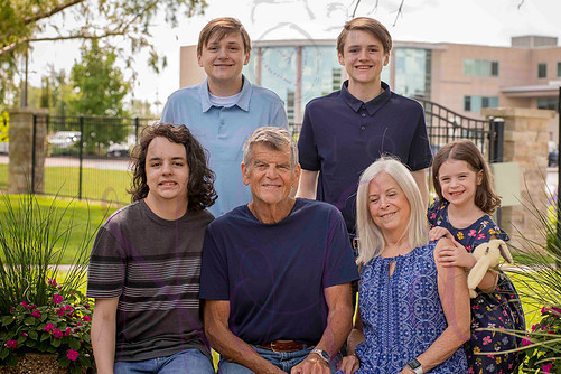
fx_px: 1558
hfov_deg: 20.4
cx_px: 316
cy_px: 186
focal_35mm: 100
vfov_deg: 13.7
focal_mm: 80
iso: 400
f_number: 7.1
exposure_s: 1/320
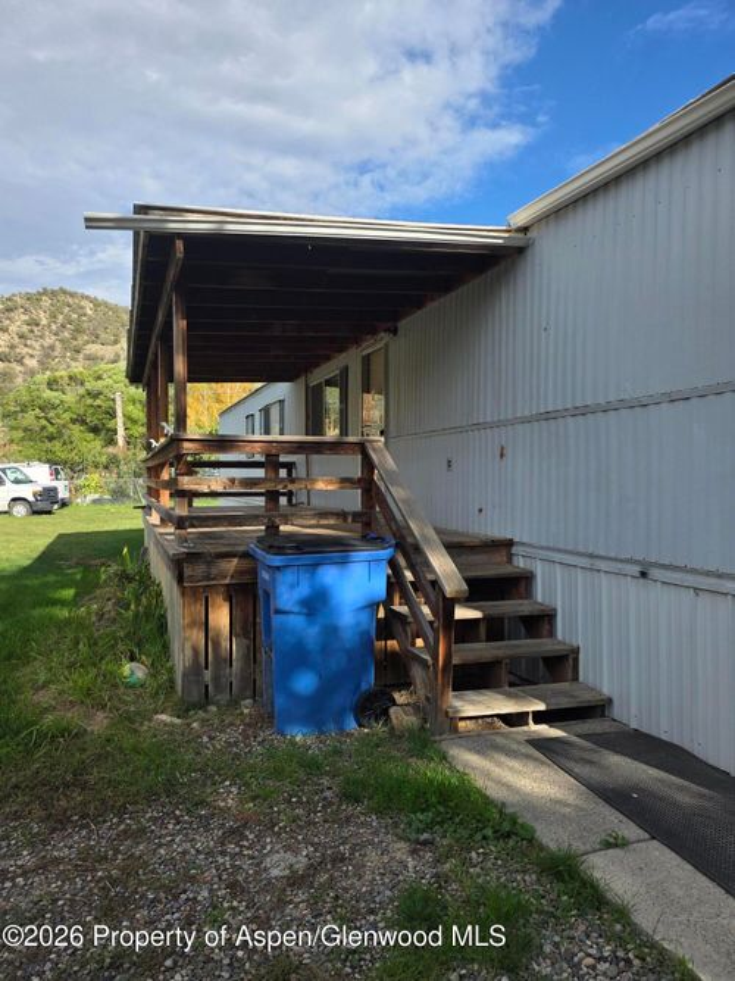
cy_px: 490
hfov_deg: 58.9
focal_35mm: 23
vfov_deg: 73.9
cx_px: 368
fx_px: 651
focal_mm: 6.3
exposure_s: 1/2921
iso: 80
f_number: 1.7
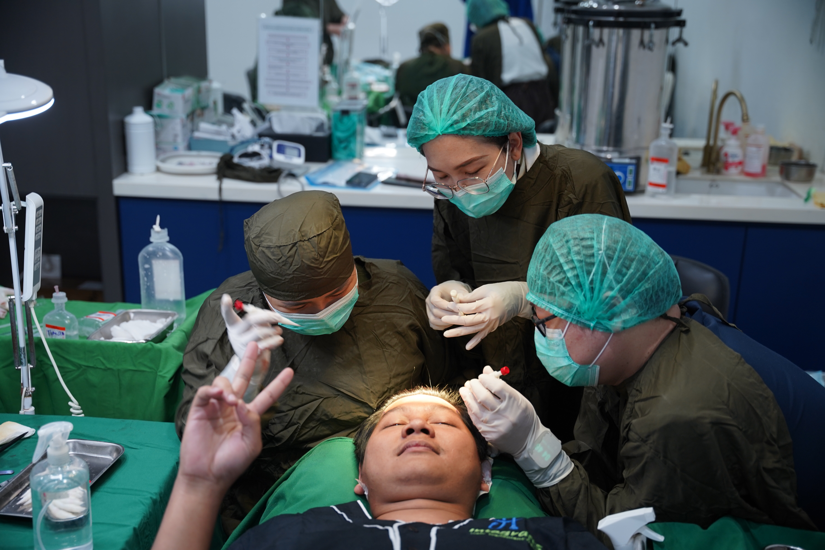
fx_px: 1022
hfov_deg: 44.0
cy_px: 275
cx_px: 412
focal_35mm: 45
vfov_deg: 30.1
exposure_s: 1/50
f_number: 2.8
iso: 400
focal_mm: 44.6
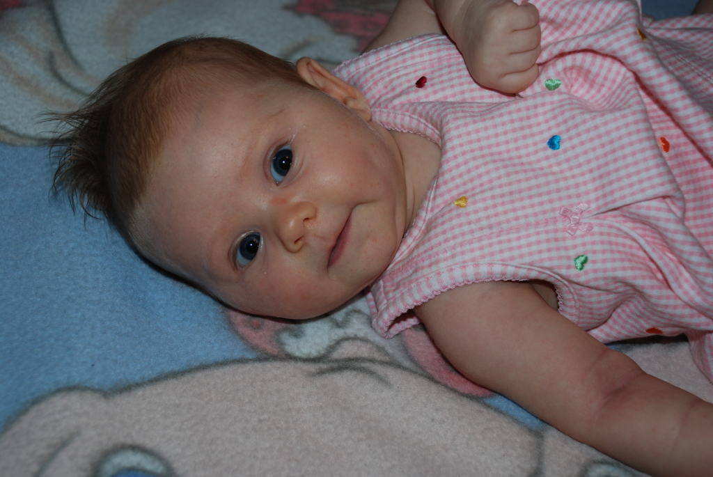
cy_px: 238
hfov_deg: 28.0
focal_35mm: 72
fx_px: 1427
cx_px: 356
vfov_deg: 19.0
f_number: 4.8
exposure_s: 1/60
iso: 200
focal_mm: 48
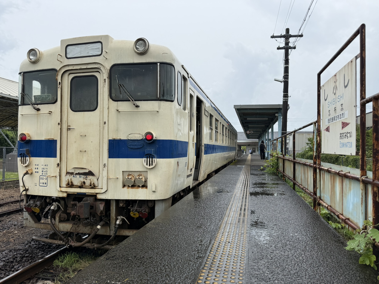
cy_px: 142
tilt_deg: +1.3
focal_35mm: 24
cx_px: 190
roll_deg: -0.8
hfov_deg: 71.6
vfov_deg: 56.8
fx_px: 263
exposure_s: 1/1139
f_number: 1.78
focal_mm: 6.76
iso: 80
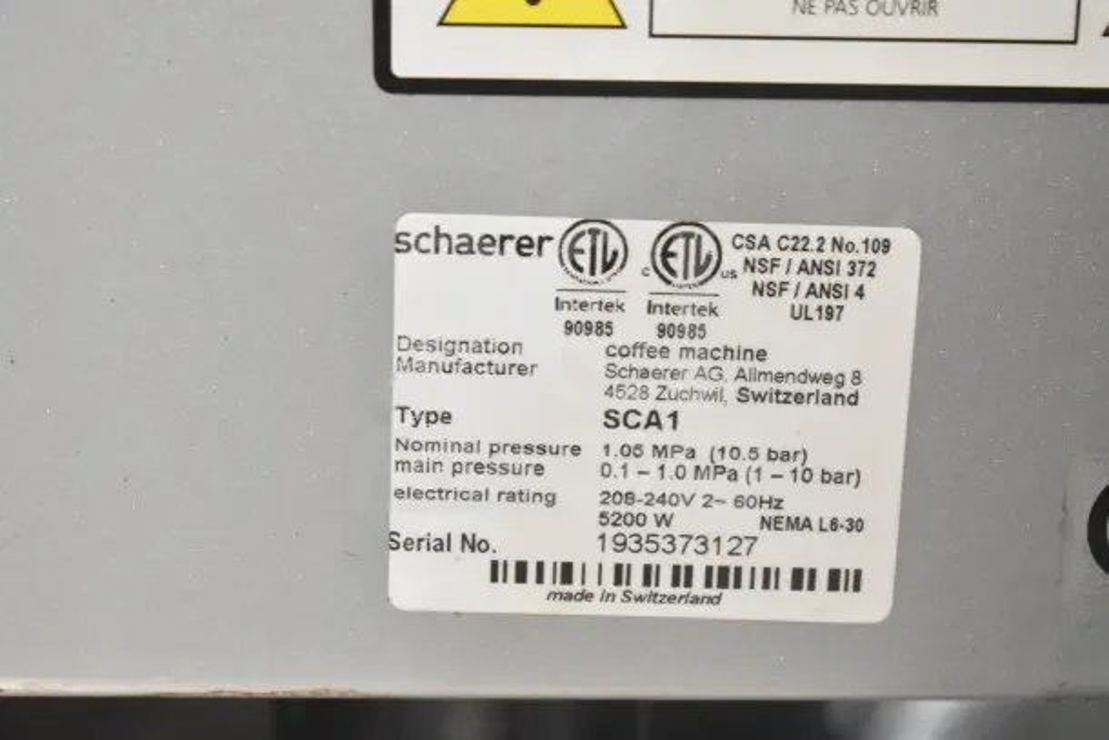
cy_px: 370
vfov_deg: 16.6
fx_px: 2542
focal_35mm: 82
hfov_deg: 24.6
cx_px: 554
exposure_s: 1/100
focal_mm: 55
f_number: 5.6
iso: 5000
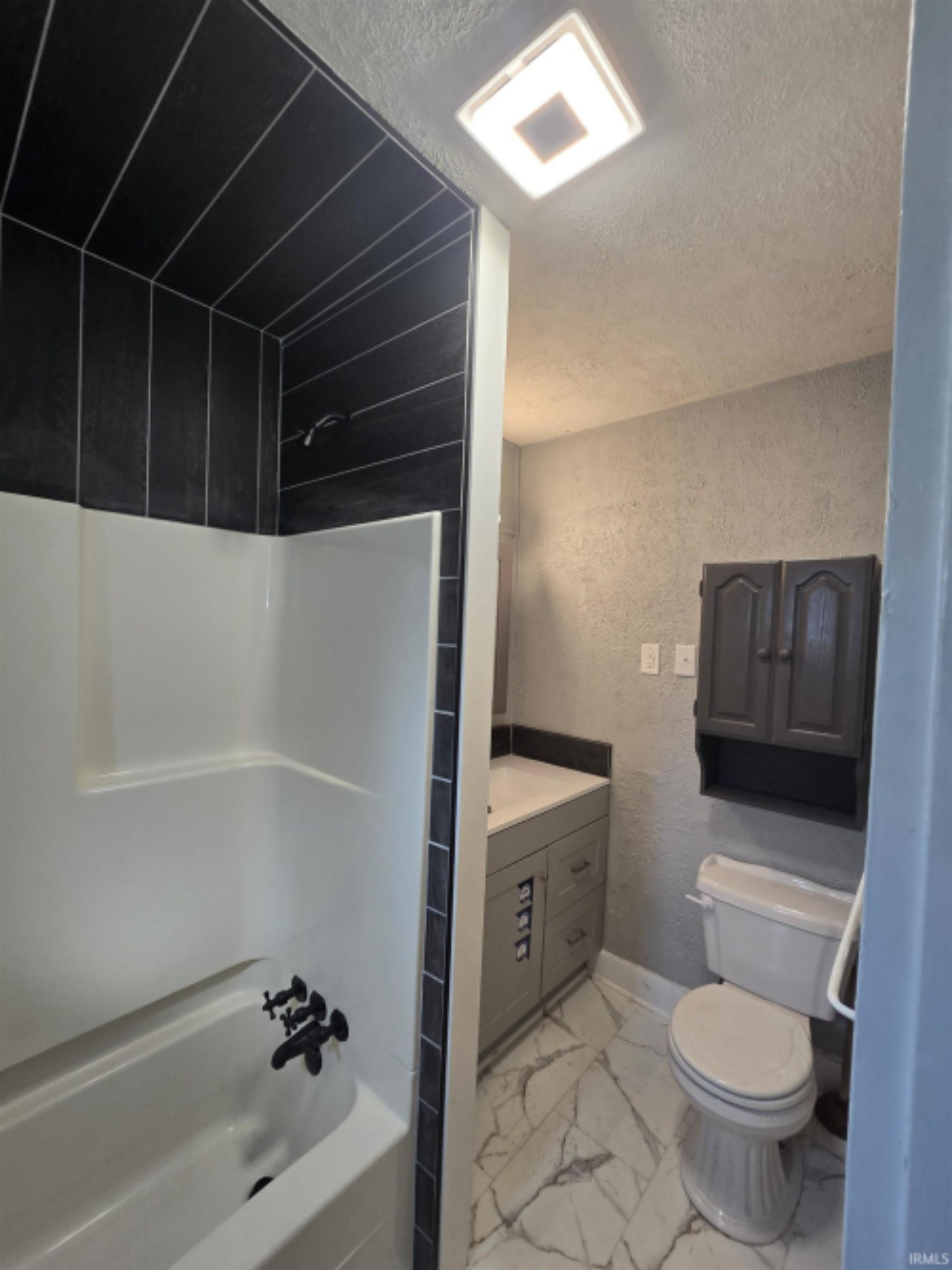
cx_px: 476
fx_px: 477
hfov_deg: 89.9
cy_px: 635
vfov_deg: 106.2
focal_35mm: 13
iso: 80
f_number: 2.2
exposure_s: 1/60
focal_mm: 2.2
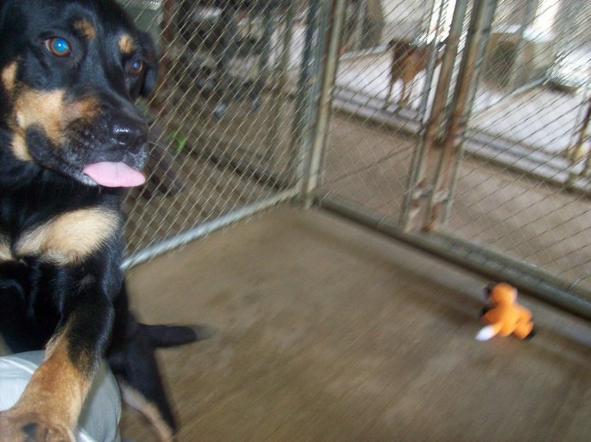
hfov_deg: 51.4
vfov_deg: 39.6
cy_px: 221
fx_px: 614
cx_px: 296
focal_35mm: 36
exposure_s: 1/64
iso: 200
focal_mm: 6
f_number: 2.7
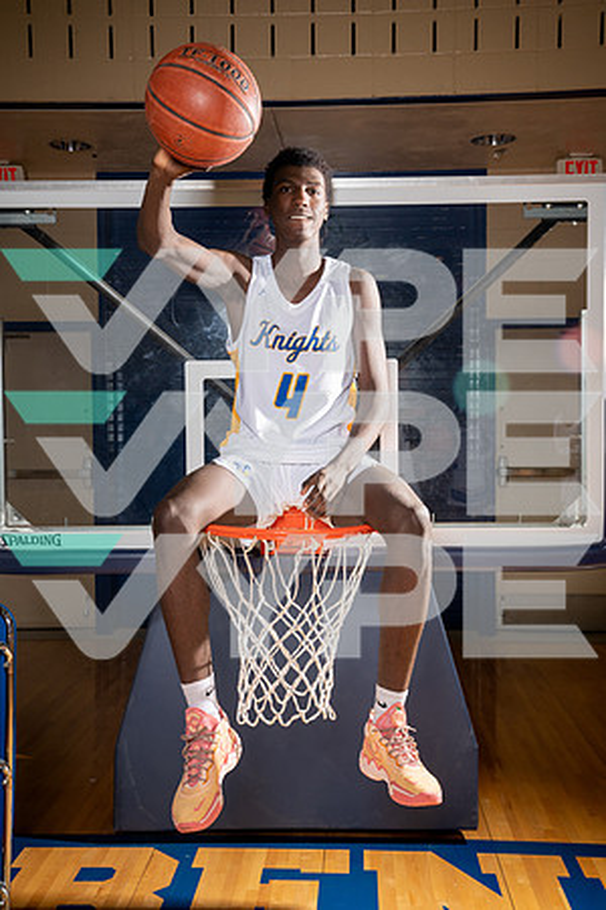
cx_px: 303
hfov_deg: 31.2
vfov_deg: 45.4
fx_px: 1086
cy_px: 455
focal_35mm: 43
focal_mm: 43
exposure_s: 1/250
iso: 640
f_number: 8
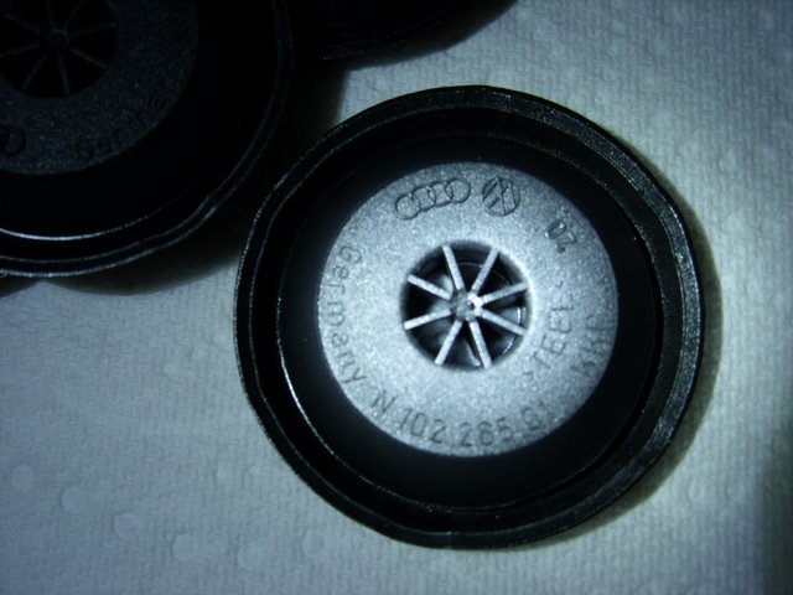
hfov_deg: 49.0
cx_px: 396
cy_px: 298
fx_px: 871
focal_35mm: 38
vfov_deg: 37.7
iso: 50
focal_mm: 7.8
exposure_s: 1/218
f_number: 4
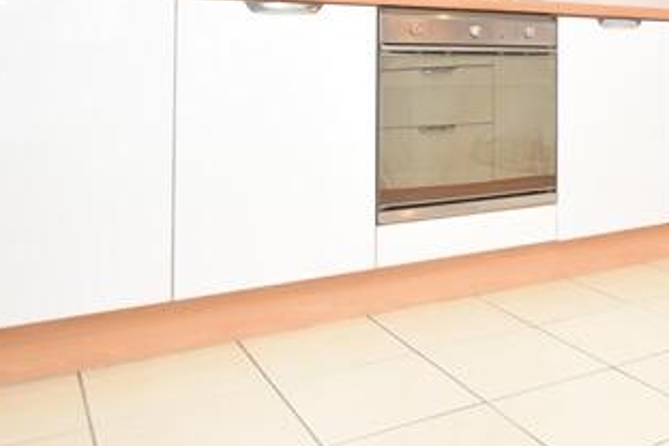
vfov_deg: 31.9
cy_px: 49
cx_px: 573
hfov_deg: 45.0
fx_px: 744
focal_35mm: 40
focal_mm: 13
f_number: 5
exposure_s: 1/100
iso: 800
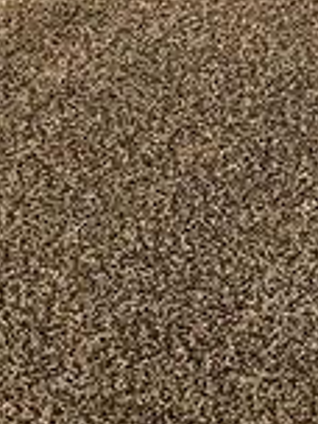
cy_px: -625
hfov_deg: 8.4
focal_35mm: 170
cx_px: 591
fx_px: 2082
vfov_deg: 10.0
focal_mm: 5
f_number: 1.8
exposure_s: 1/120
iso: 500
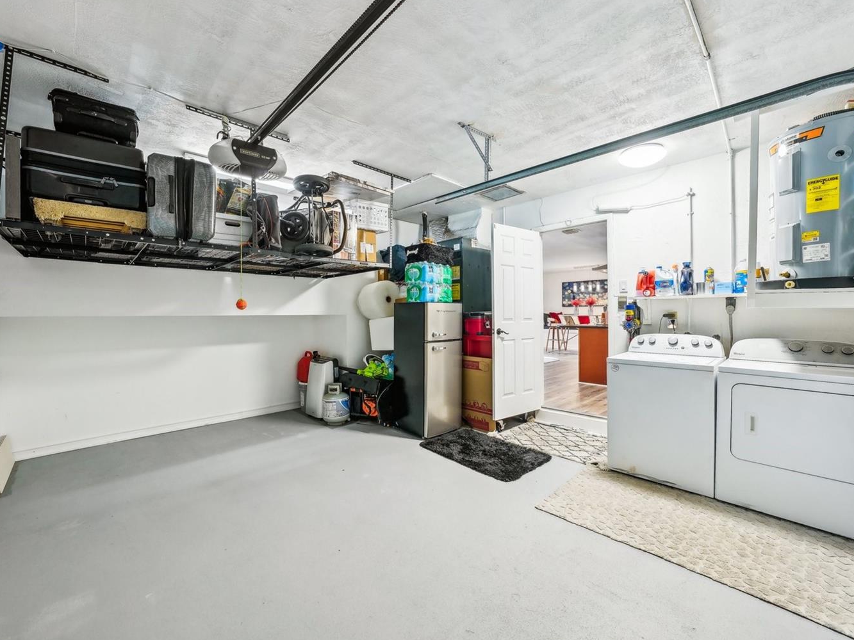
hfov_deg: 98.2
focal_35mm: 15
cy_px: 313
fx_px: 370
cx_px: 422
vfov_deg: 81.7
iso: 800
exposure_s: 1/10
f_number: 8
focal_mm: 13
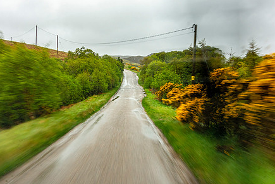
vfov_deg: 41.1
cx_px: 121
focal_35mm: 32
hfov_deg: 58.6
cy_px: 90
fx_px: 244
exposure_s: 1/30
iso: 125
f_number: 8
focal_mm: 8.8
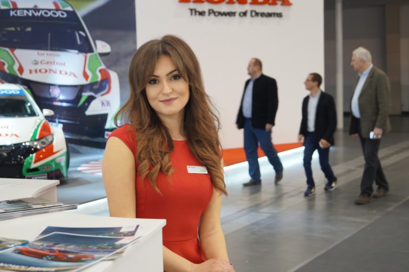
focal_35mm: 60
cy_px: 136
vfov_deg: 22.6
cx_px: 204
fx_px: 681
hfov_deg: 33.4
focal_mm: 40
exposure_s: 1/20
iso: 400
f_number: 5.6
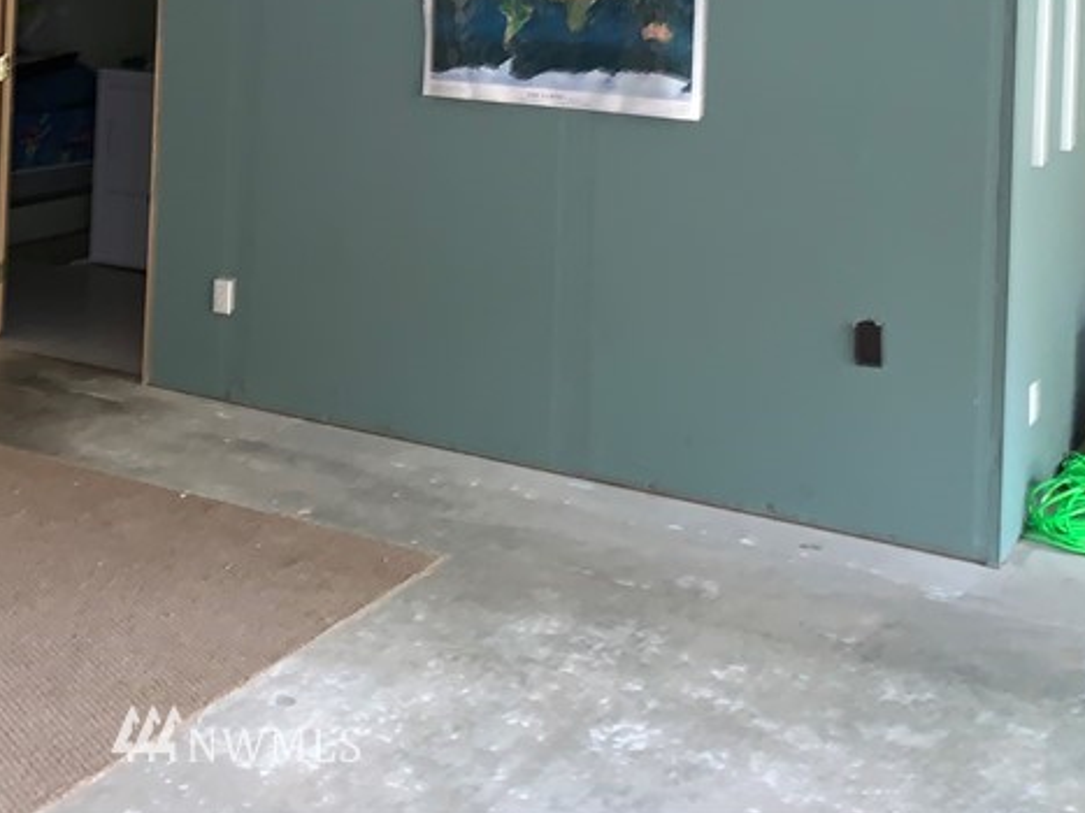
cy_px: -70
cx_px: 242
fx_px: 1786
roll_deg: -1.8
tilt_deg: +0.4
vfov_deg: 24.1
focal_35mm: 57
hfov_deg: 33.0
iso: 100
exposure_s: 1/5
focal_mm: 4.25
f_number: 1.8
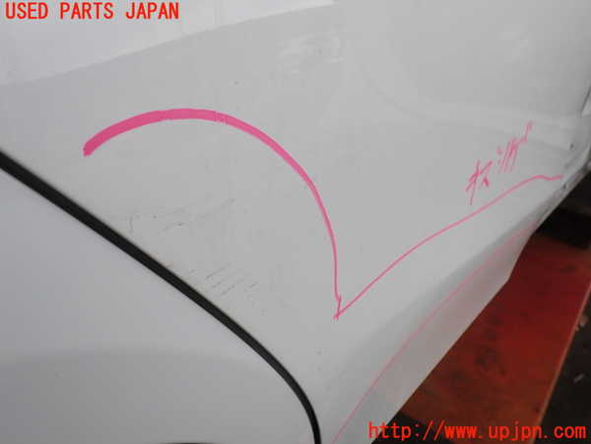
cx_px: 296
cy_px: 222
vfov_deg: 46.8
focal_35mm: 30
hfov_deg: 60.0
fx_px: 512
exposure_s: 1/250
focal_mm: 5.4
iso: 100
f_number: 3.2
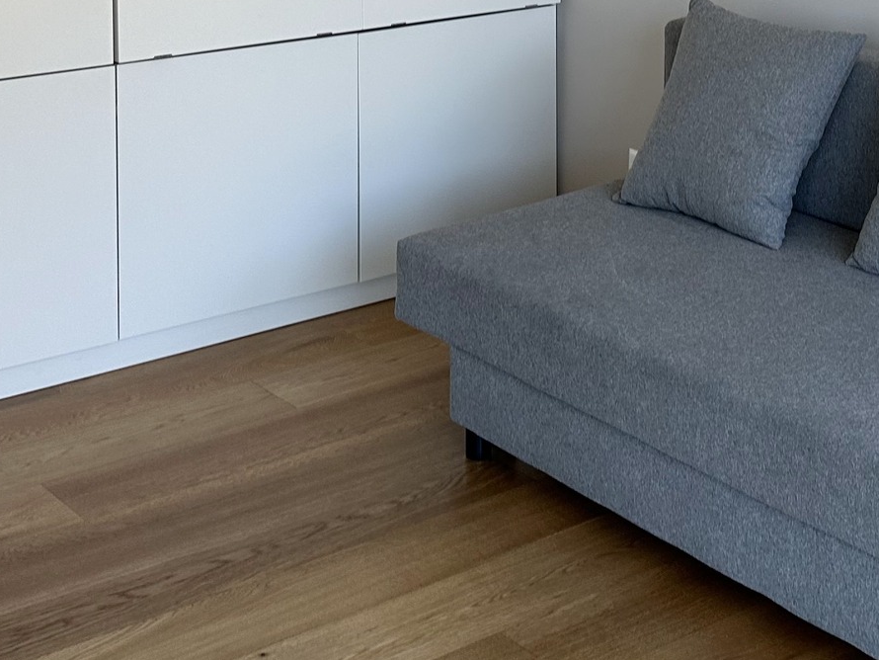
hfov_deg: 28.0
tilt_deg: -4.7
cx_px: 565
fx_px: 1753
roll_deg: -0.5
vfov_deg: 20.2
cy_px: -87
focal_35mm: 69
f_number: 1.78
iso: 80
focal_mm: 6.86
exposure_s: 1/121
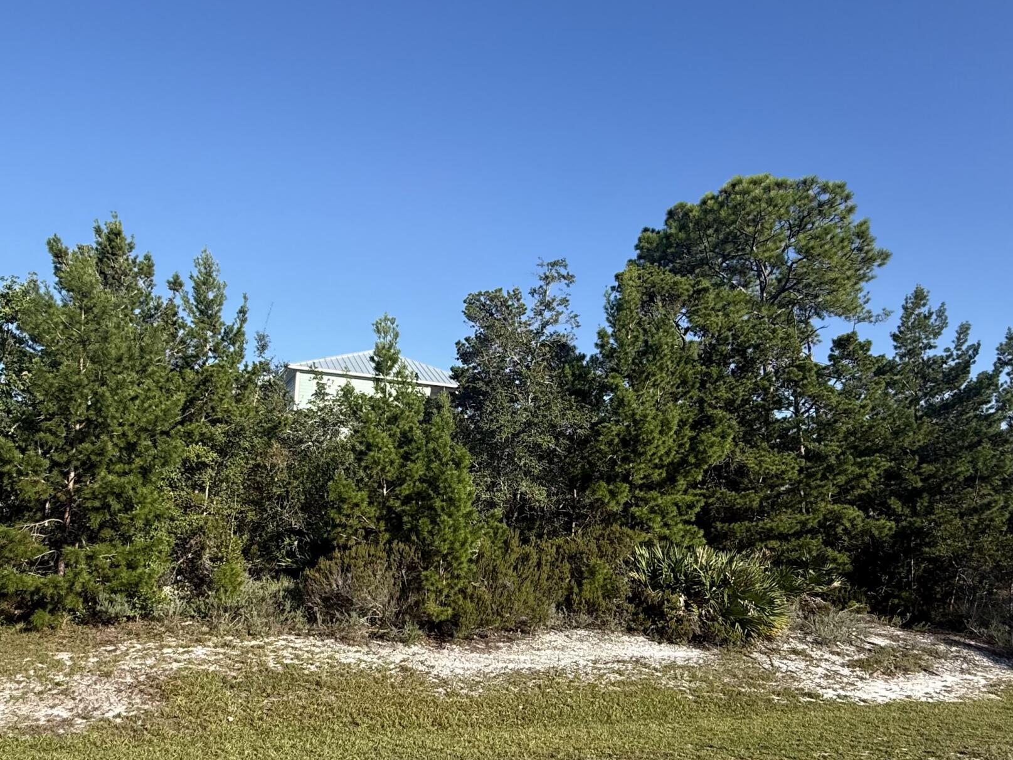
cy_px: 423
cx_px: 499
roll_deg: -2.1
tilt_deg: +8.8
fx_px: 761
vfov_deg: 53.0
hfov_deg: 67.3
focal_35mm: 26
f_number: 2.2
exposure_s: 1/1189
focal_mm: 2.22
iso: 50
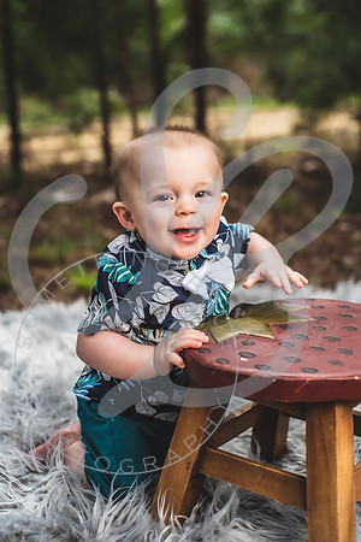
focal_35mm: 50
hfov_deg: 27.0
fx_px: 752
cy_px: 271
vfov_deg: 39.6
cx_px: 180
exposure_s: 1/1600
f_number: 2.8
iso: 100
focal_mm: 50
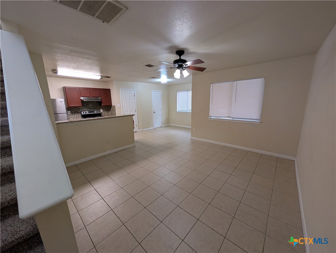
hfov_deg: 110.5
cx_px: 168
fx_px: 117
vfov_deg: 94.6
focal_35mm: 12
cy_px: 126
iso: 190
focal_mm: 2.02
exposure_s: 1/120
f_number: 1.7
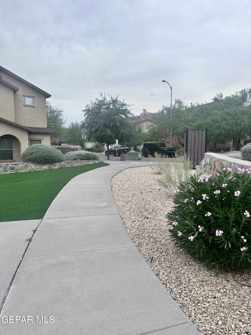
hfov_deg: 56.8
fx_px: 232
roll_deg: -1.1
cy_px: 168
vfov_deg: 71.6
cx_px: 126
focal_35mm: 24
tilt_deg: -4.9
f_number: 1.78
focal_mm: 6.86
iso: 80
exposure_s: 1/5848
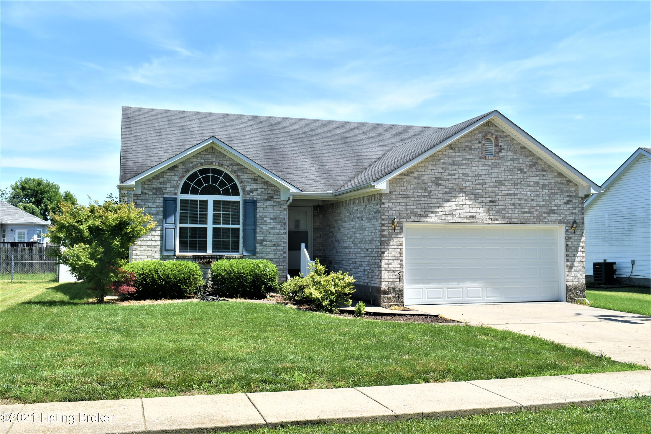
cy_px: 217
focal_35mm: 36
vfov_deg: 36.9
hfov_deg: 53.1
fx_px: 651
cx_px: 326
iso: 100
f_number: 8
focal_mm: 24
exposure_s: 1/250
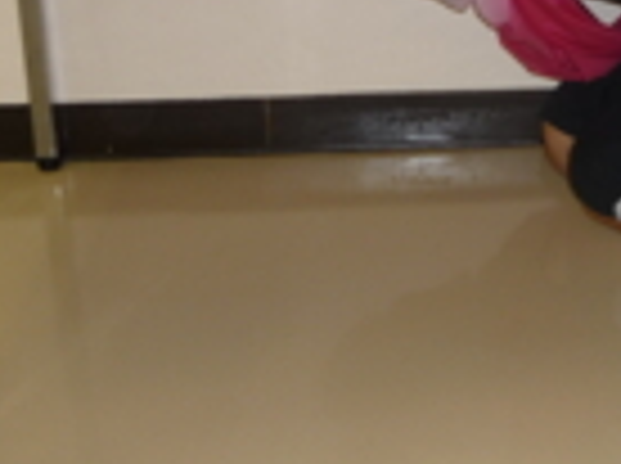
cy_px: 70
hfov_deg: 22.7
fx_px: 1504
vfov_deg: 17.3
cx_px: 567
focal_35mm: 84
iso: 100
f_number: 2.8
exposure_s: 1/30
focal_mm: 5.5
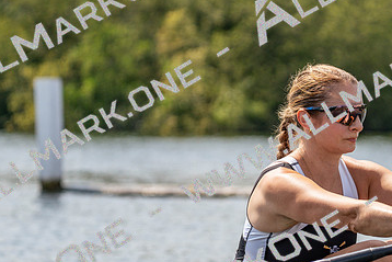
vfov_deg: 4.2
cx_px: 315
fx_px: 3529
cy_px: 207
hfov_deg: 6.4
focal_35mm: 324
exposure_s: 1/1600
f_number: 5.6
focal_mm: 200
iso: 200
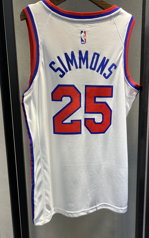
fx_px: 182
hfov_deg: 44.4
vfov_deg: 66.5
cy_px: 118
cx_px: 84
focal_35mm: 28
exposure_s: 1/100
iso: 50
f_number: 1.8
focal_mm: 4.25
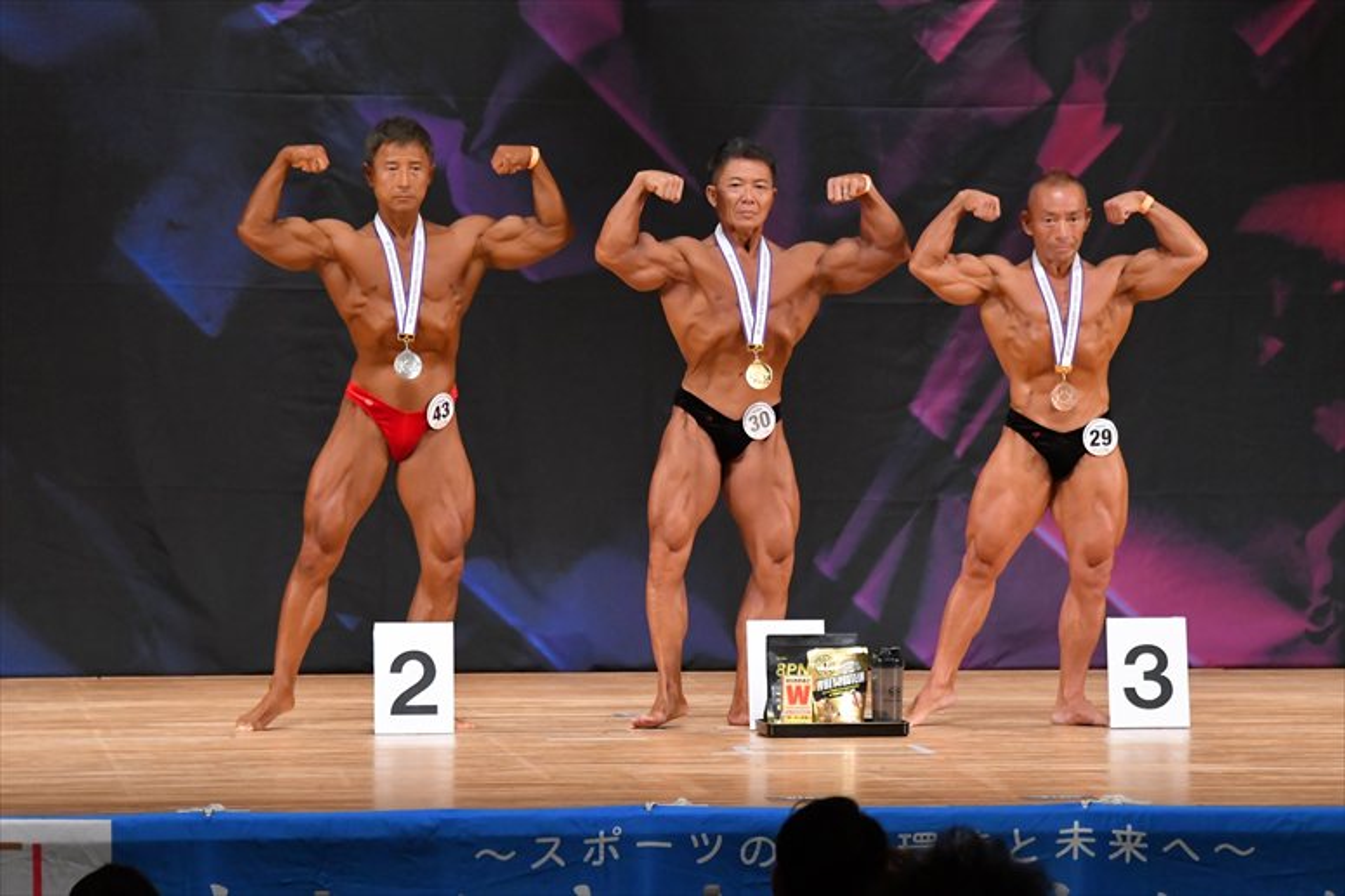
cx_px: 672
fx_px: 8402
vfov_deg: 6.1
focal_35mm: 225
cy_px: 448
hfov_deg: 9.2
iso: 5000
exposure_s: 1/400
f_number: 5.6
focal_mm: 150
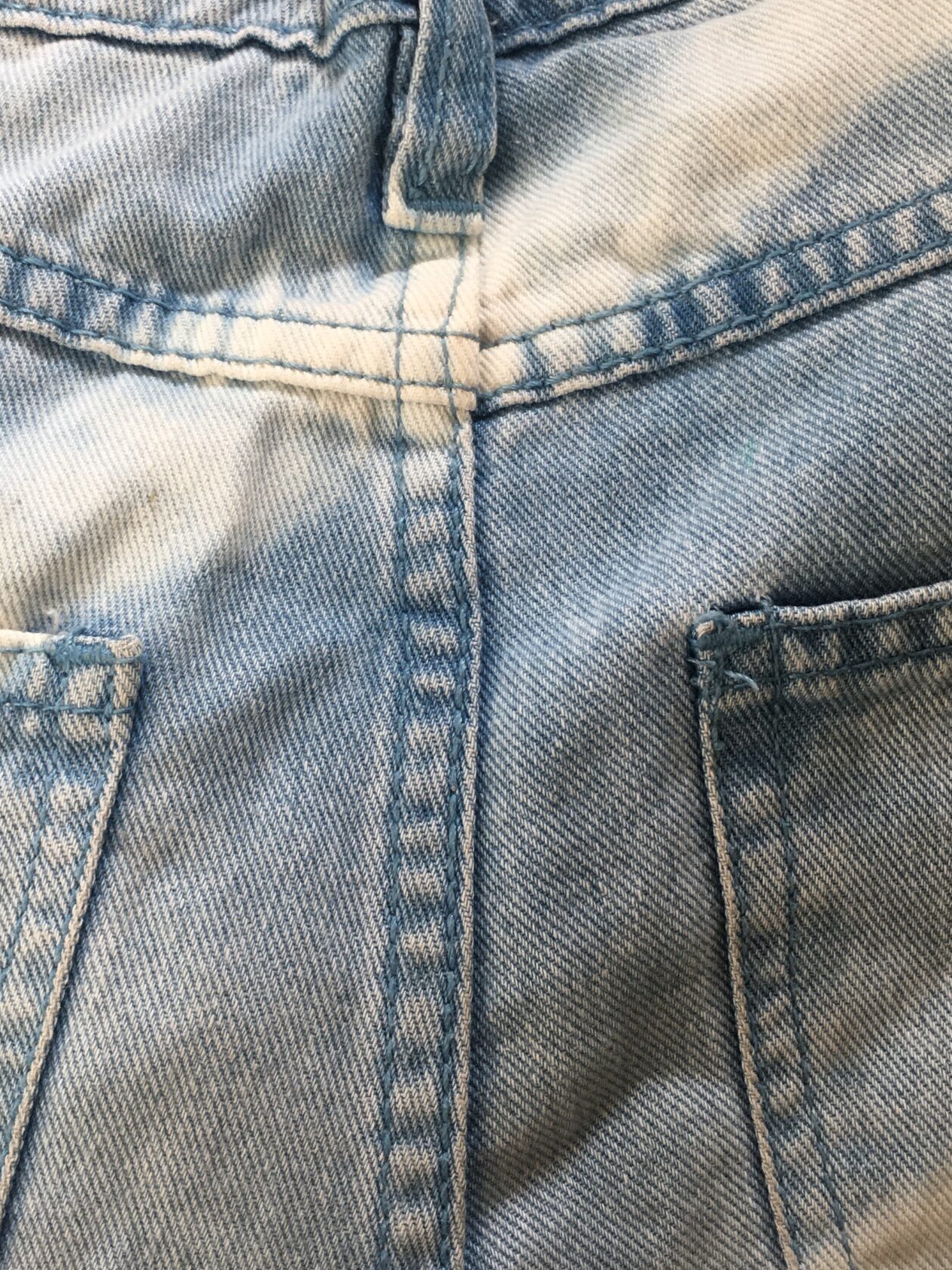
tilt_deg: -84.6
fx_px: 1614
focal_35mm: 44
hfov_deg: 32.7
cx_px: 363
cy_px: 513
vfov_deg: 42.8
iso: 40
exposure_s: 1/100
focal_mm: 4.15
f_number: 2.2
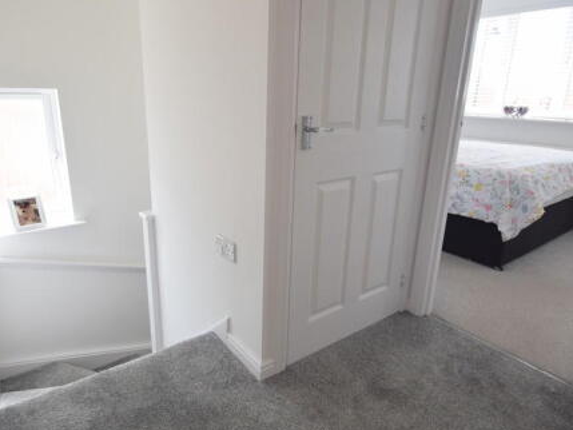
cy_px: 194
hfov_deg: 76.3
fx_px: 364
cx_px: 265
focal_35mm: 22
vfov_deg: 61.0
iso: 400
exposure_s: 1/125
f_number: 5.6
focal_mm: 10
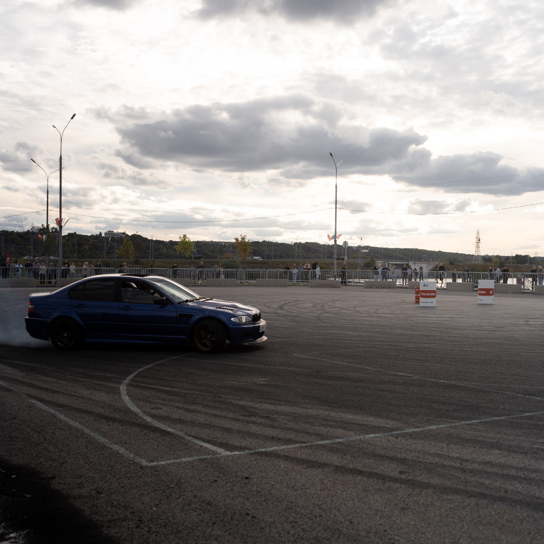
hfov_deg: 37.6
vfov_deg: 37.5
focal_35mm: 45
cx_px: 270
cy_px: 287
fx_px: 800
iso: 100
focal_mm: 35
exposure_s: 1/2500
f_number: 2.2
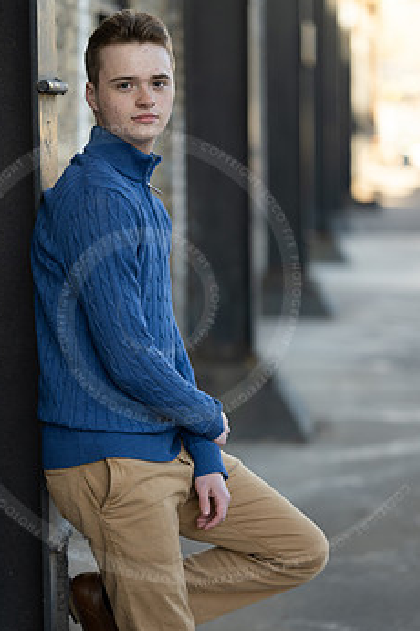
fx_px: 1942
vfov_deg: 18.4
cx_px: 175
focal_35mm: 111
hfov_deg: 12.3
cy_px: 348
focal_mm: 85
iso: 100
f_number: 1.8
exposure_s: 1/250
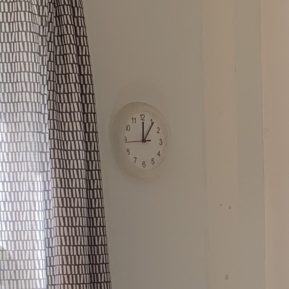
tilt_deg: -5.0
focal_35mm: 142
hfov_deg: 11.1
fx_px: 1341
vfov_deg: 11.8
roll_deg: -1.6
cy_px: 409
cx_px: 599
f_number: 1.8
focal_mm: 4.25
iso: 32
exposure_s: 1/121
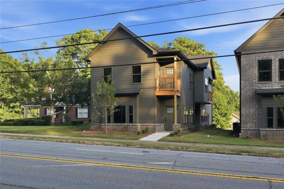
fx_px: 284
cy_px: 94
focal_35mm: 36
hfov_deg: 53.1
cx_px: 142
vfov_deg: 36.8
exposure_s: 1/160
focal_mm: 24
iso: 100
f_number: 5.6
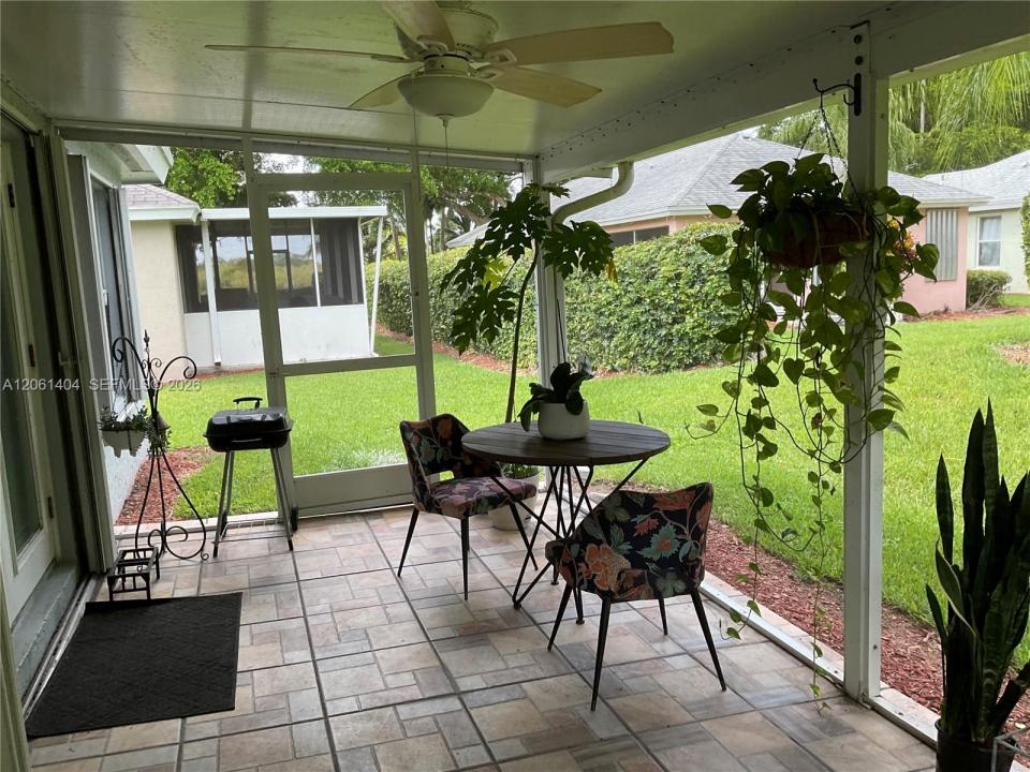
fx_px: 863
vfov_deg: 48.2
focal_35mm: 29
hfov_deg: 61.7
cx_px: 515
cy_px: 386
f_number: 1.8
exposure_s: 1/120
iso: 20
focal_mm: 3
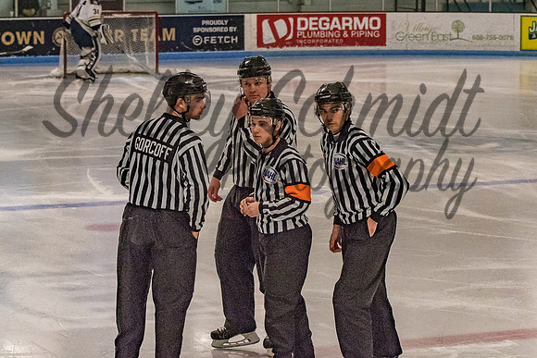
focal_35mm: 131
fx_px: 1956
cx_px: 283
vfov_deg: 10.5
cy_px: 146
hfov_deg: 15.6
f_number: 4
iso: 3200
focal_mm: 70
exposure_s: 1/800
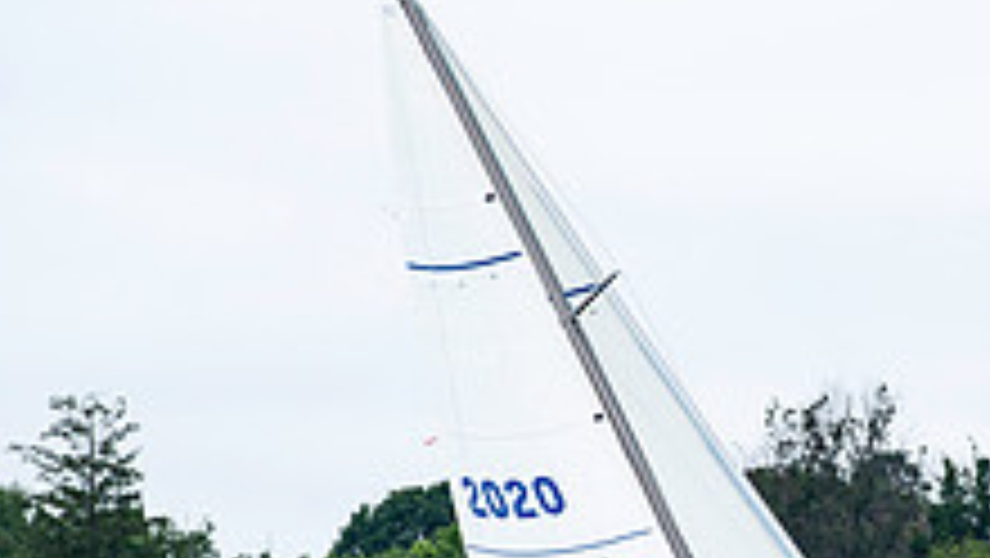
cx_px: 846
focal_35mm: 565
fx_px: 14839
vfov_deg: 2.2
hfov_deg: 3.8
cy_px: 680
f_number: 5
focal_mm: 200
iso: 250
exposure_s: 1/500
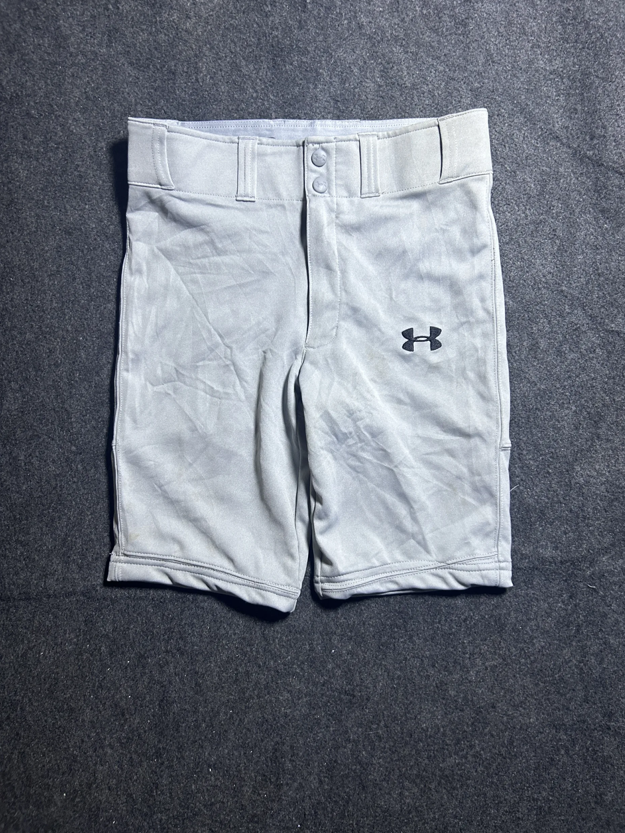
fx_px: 650
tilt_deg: -66.3
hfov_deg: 51.3
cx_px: 324
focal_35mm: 27
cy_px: 411
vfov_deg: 65.3
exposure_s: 1/50
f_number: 1.5
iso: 200
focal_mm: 5.7
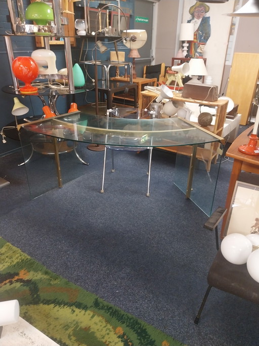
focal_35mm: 26
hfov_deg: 53.0
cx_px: 130
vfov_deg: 67.3
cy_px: 173
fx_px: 259
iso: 320
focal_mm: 4
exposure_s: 1/33.3
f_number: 1.8
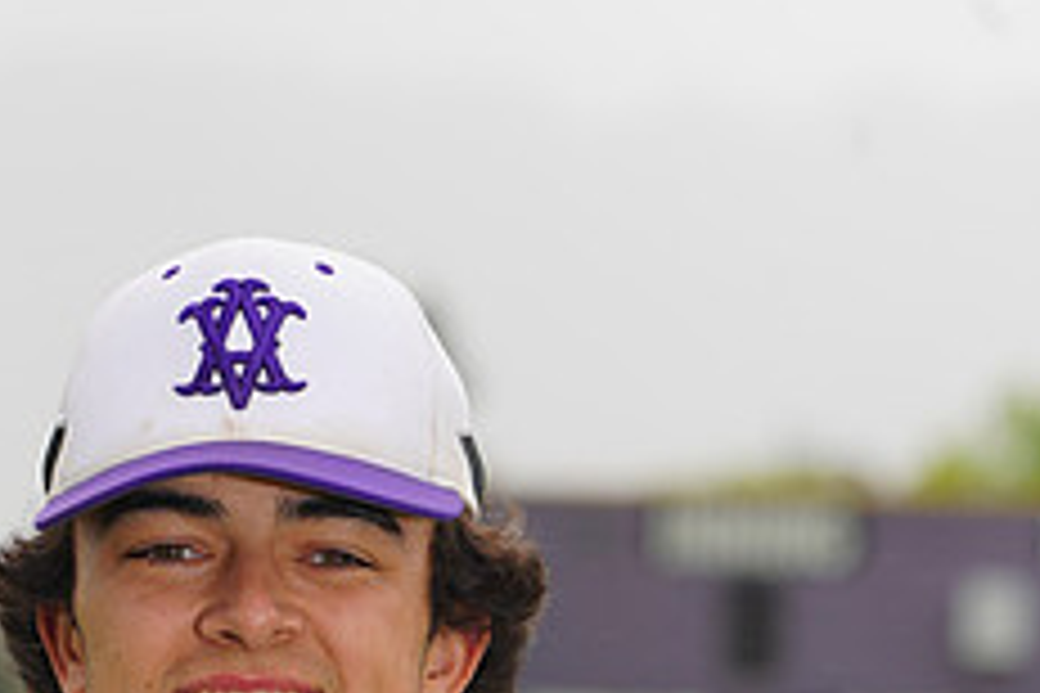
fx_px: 15570
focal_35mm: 539
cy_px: 1282
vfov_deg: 2.5
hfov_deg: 3.8
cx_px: 317
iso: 160
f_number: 9
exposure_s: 1/250
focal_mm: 215
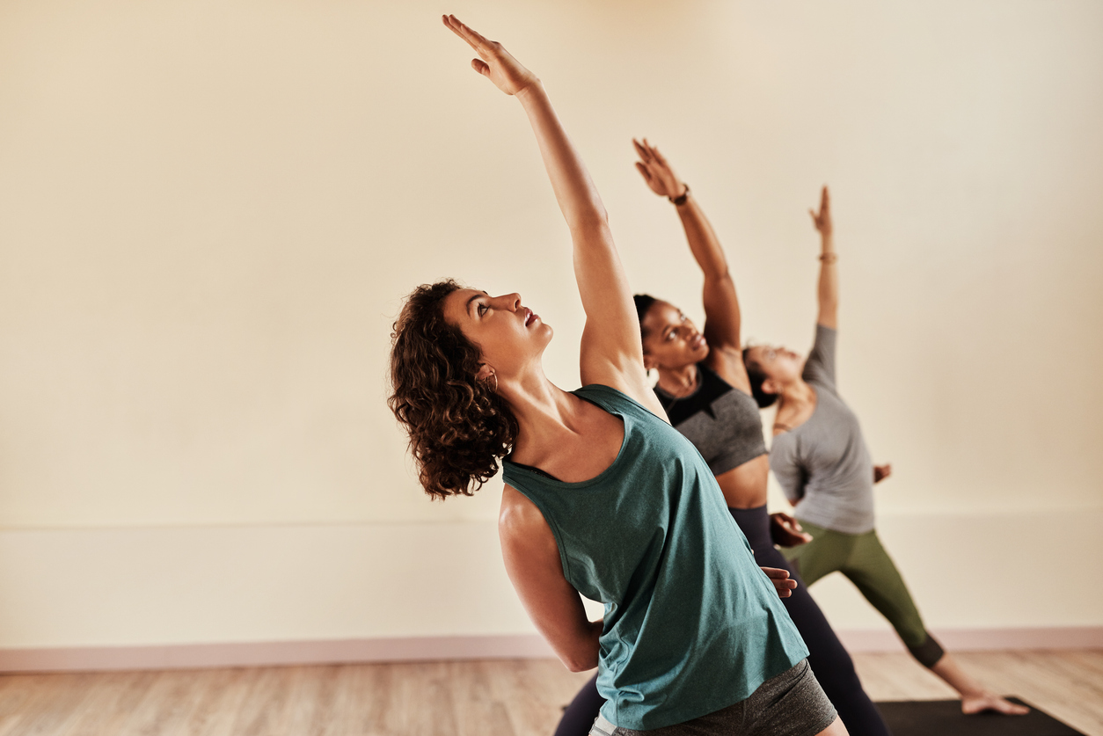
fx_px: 1532
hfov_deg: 39.6
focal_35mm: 50
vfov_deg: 27.0
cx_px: 552
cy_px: 368
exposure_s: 1/250
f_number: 2.2
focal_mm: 50
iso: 400
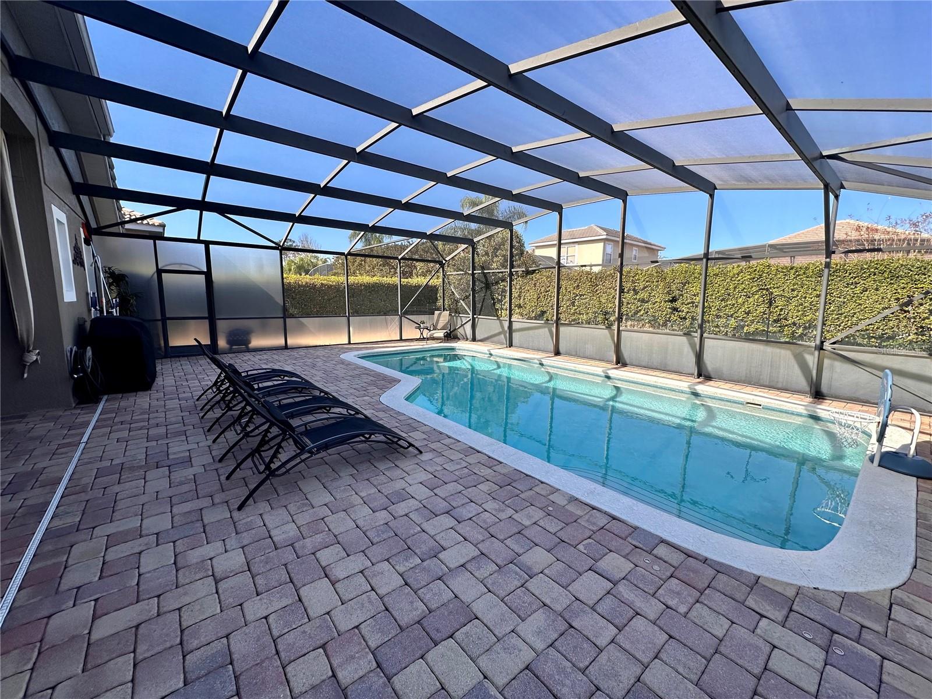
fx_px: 377
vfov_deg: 85.7
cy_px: 350
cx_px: 466
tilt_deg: -8.4
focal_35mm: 14
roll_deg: -0.7
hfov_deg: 102.1
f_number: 2.2
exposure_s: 1/550
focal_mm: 2.22
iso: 40
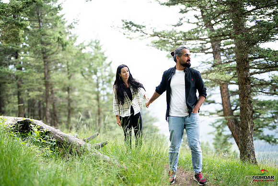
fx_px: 270
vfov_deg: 37.9
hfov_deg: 54.4
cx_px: 139
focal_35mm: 35
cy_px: 93
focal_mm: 35
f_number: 1.2
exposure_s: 1/3200
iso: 200
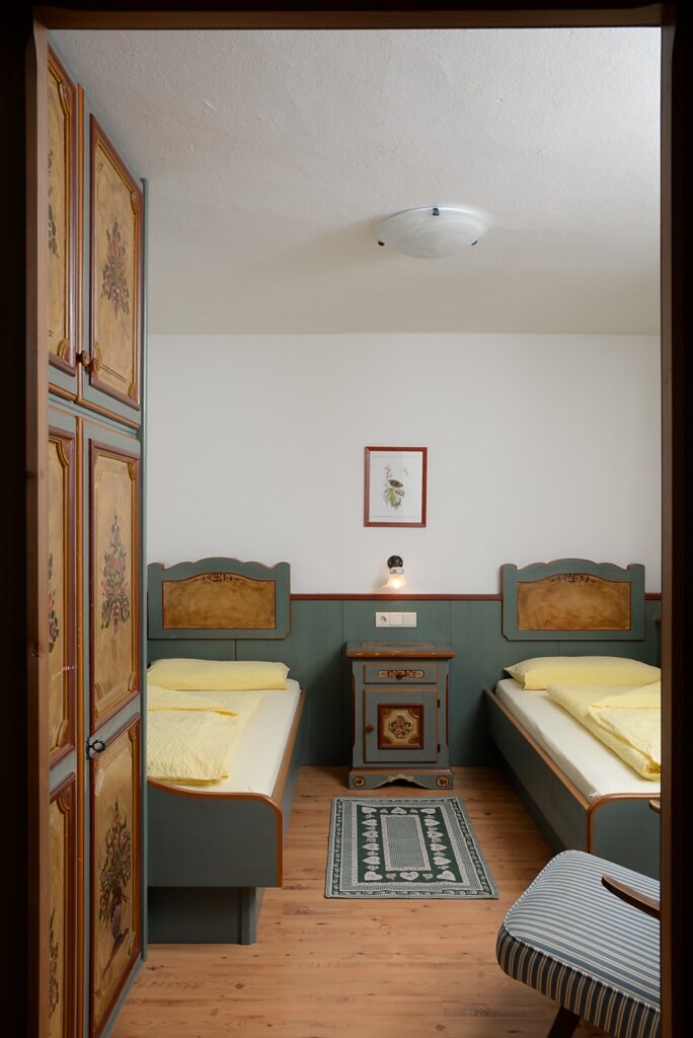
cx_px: 346
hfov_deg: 43.7
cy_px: 519
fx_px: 865
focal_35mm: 30
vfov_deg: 61.9
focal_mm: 30
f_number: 16
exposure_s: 1/20
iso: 160
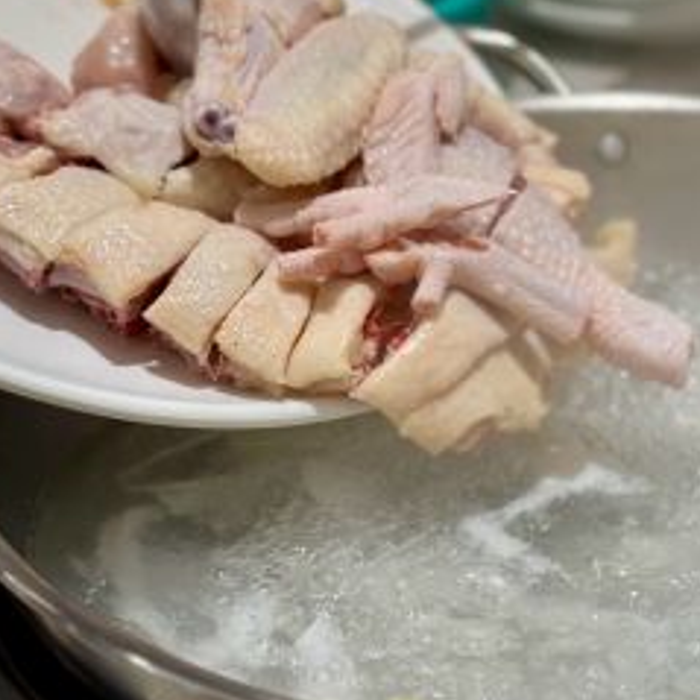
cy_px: 268
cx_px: 477
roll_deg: -3.5
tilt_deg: -25.4
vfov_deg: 20.8
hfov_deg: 20.8
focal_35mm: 83
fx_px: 1899
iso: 64
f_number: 1.78
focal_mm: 6.76
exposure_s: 1/225
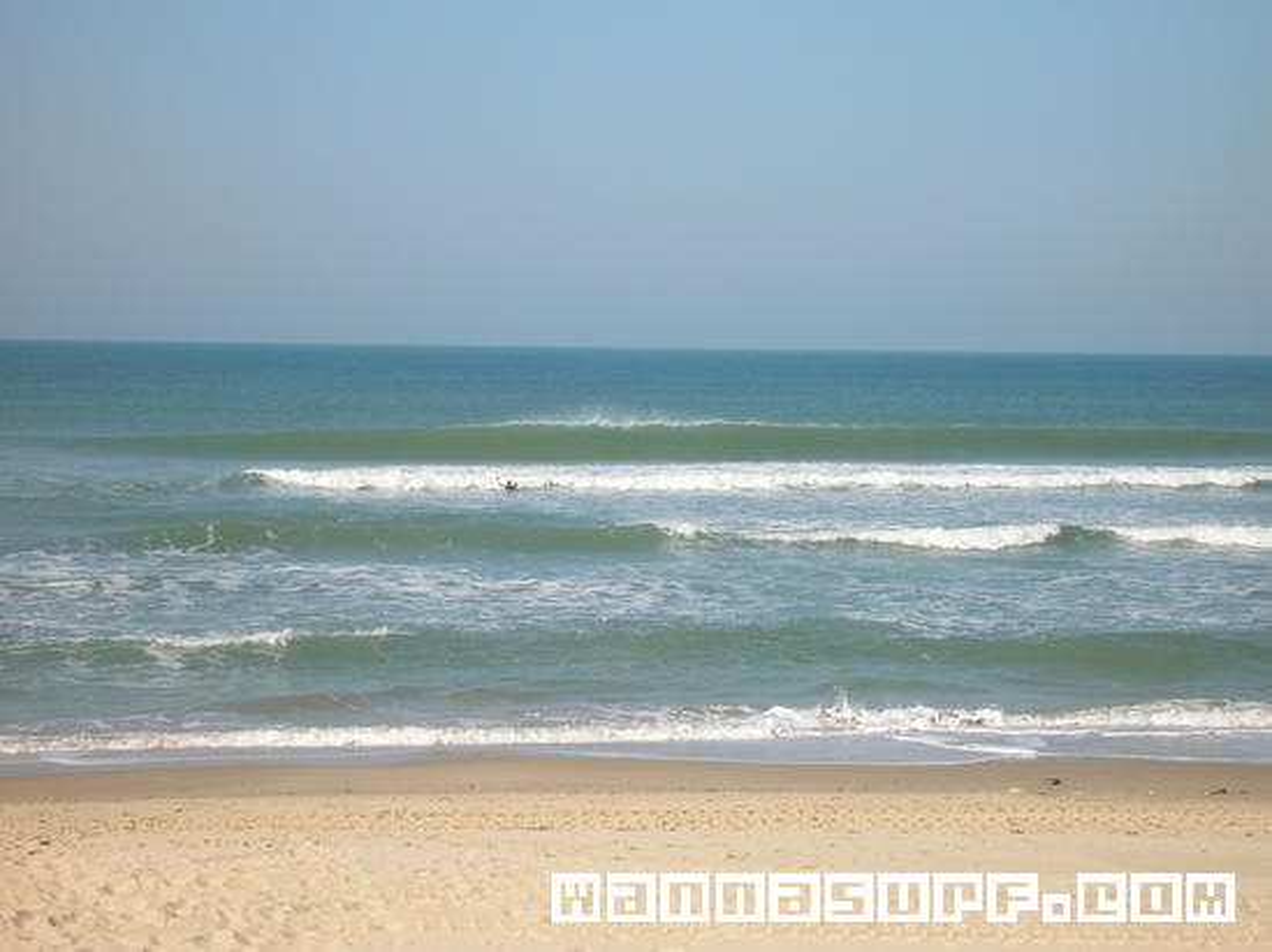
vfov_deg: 14.1
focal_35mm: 105
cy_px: 476
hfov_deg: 18.7
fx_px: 3856
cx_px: 636
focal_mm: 17.4
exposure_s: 1/374
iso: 50
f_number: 4.9
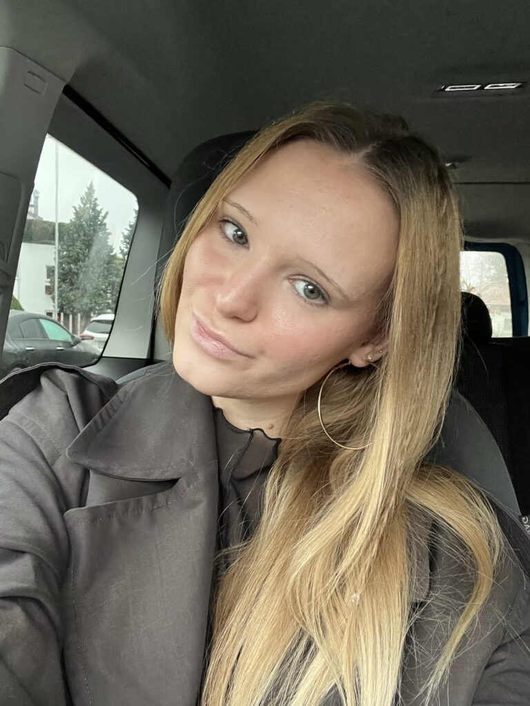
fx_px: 612
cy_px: 353
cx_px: 265
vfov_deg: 60.0
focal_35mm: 30
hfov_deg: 46.8
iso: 320
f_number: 2.2
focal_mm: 2.71
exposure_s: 1/60
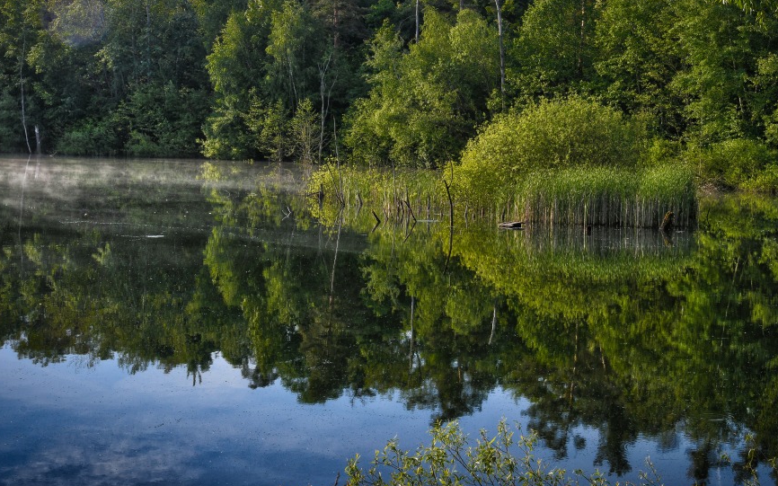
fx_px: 1378
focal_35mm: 65
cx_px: 442
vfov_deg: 19.9
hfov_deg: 31.5
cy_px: 151
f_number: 11
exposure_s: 1/160
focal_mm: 46
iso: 200
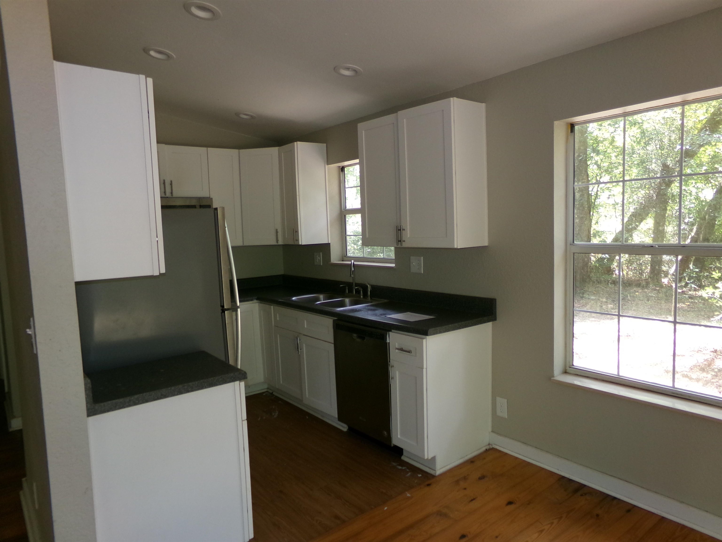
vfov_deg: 56.8
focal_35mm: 24
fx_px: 501
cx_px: 361
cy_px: 271
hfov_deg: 71.6
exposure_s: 1/34
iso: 200
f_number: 3.7
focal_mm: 4.3
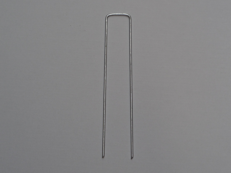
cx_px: 116
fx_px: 801
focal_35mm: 120
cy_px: 86
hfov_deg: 16.4
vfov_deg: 12.3
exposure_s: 1/90
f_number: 4.4
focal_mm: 19.5
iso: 100
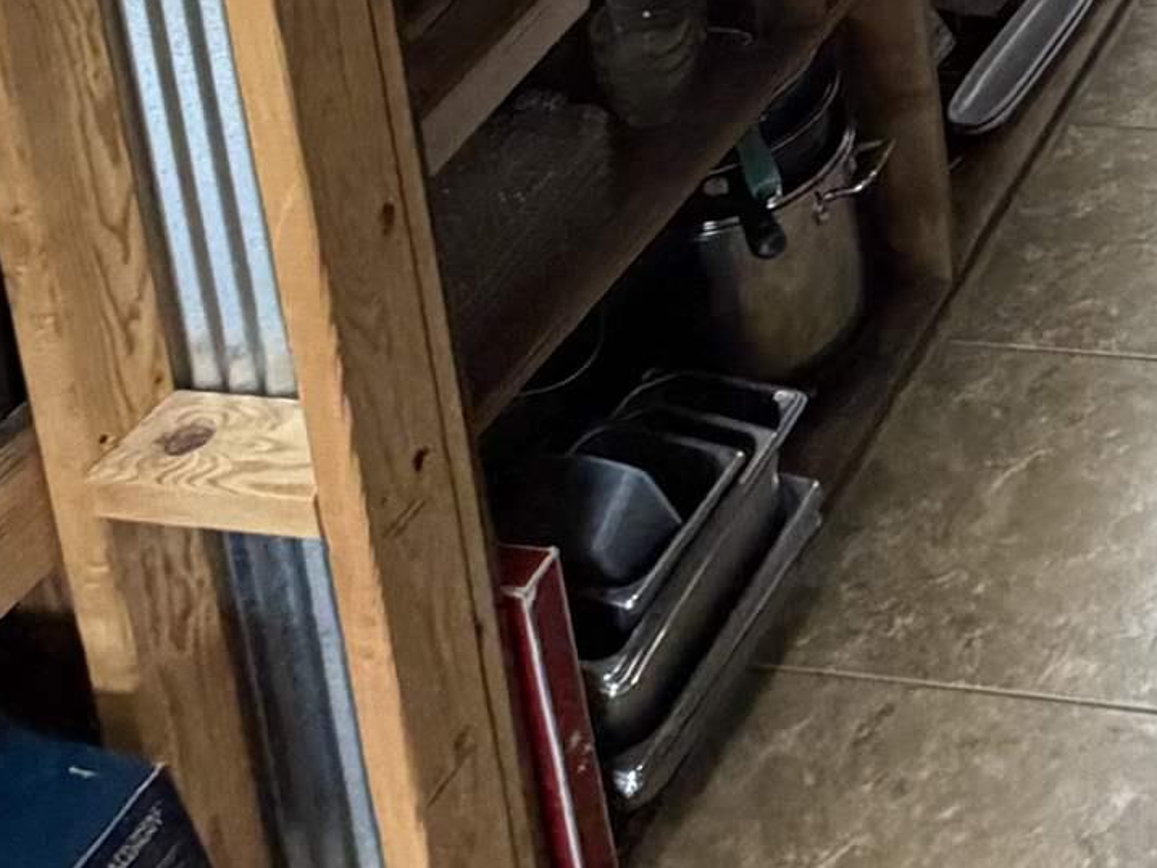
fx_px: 2006
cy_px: -600
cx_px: 1352
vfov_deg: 19.5
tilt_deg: -10.9
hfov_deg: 28.4
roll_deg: +3.5
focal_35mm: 60
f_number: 2.2
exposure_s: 1/60
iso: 250
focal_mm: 2.22
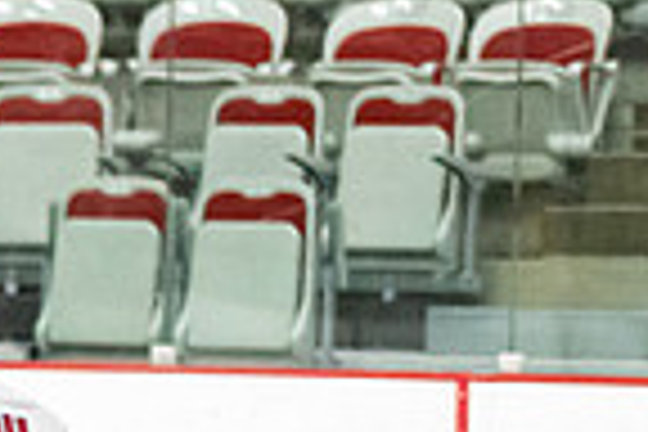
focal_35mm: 477
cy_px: 767
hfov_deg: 4.2
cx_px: -1146
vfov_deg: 2.9
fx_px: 8585
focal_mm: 70
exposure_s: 1/640
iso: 3200
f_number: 2.8
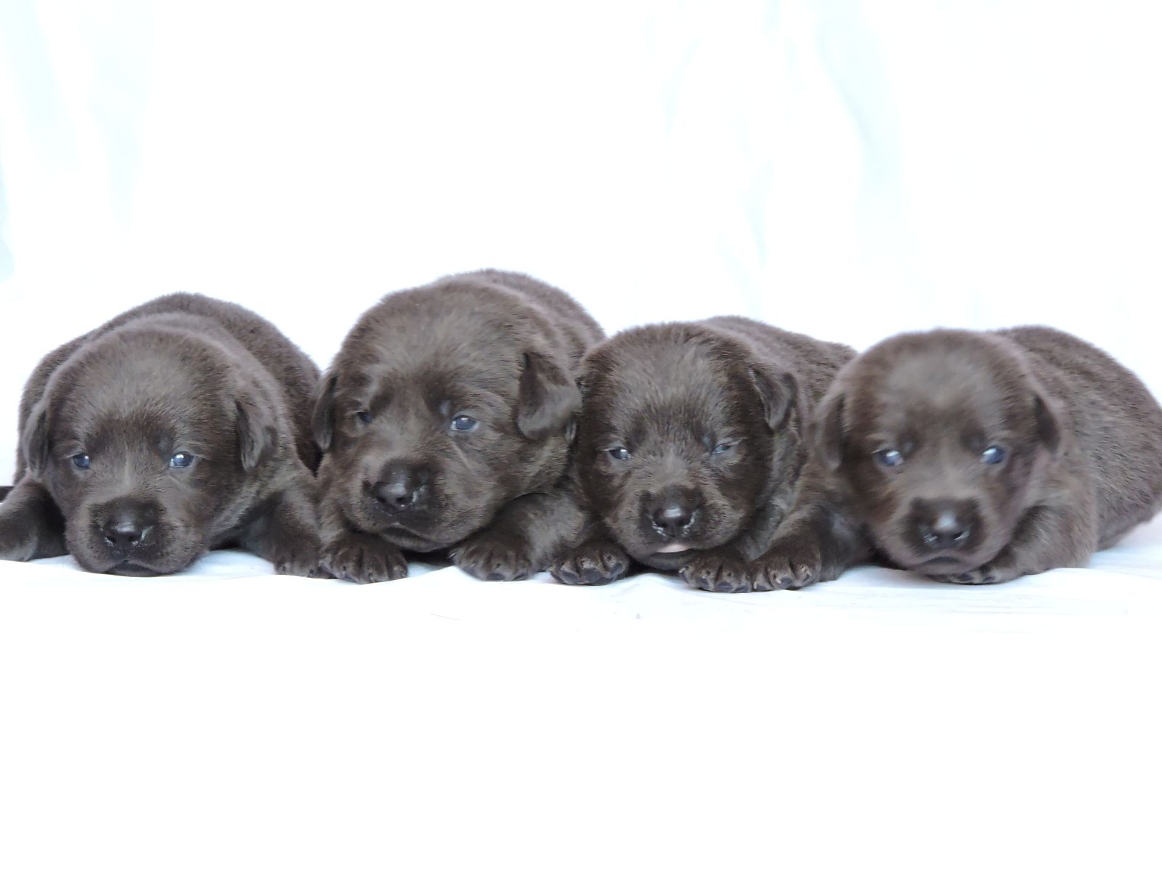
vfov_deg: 9.6
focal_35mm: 155
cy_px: 436
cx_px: 581
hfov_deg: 12.7
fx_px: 5203
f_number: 4.4
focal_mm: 27.6
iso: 800
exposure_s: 1/40
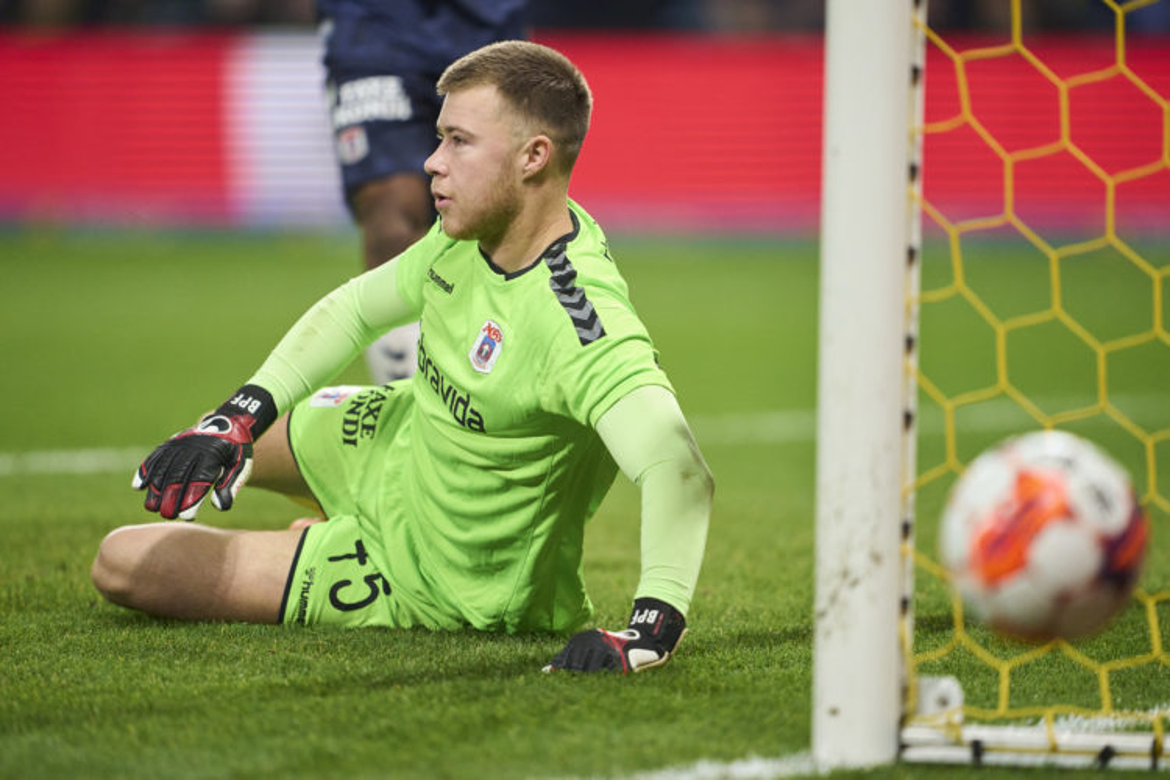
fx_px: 12999
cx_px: 585
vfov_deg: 3.4
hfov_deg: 5.2
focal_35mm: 400
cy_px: 390
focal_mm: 400
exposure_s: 1/2000
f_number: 2.8
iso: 5000
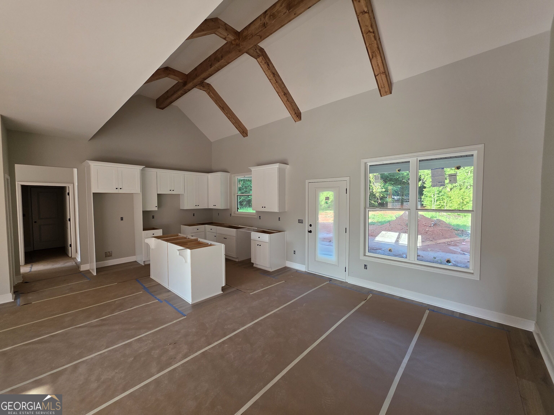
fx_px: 208
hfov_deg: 106.2
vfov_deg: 89.9
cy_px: 208
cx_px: 277
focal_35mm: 13
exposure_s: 1/120
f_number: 1.9
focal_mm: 2.2
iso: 100
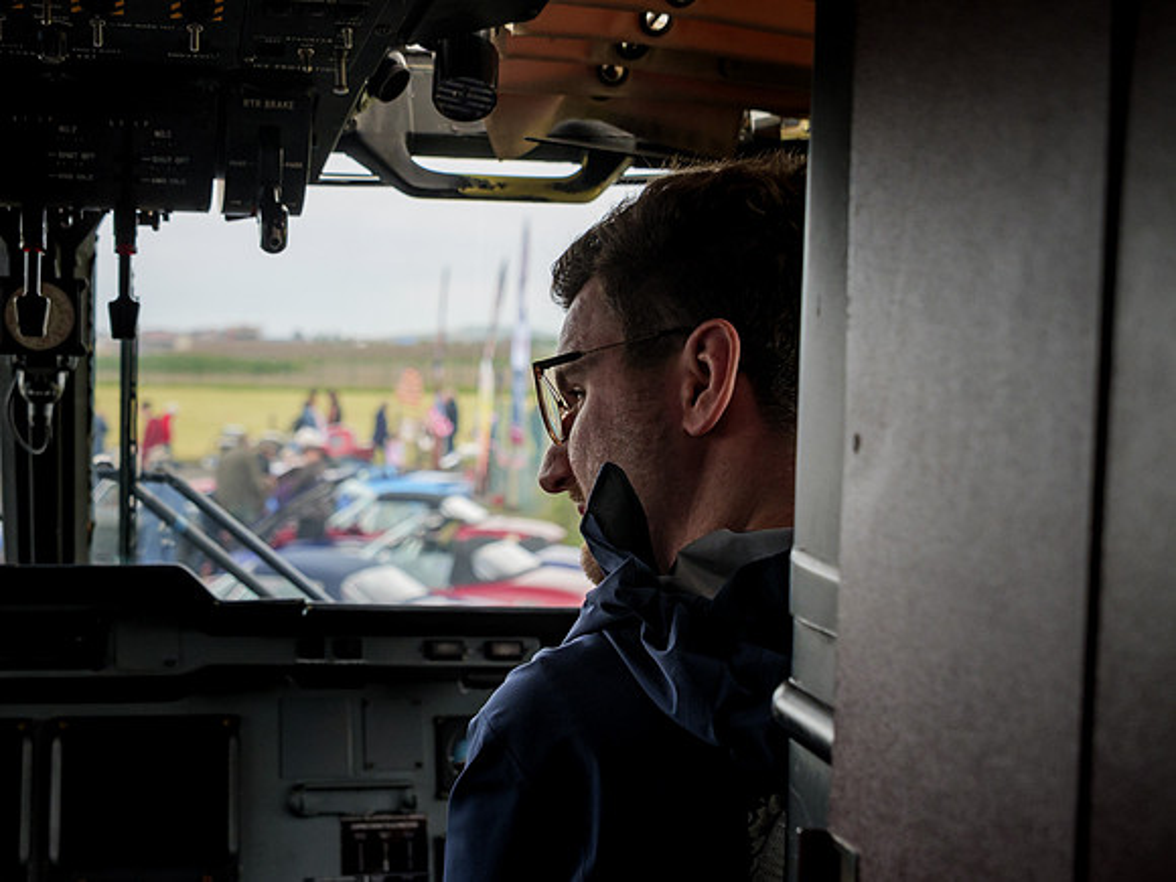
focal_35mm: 65
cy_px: 429
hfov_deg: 29.9
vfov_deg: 22.7
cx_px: 523
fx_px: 2197
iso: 400
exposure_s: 1/320
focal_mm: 29
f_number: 3.7
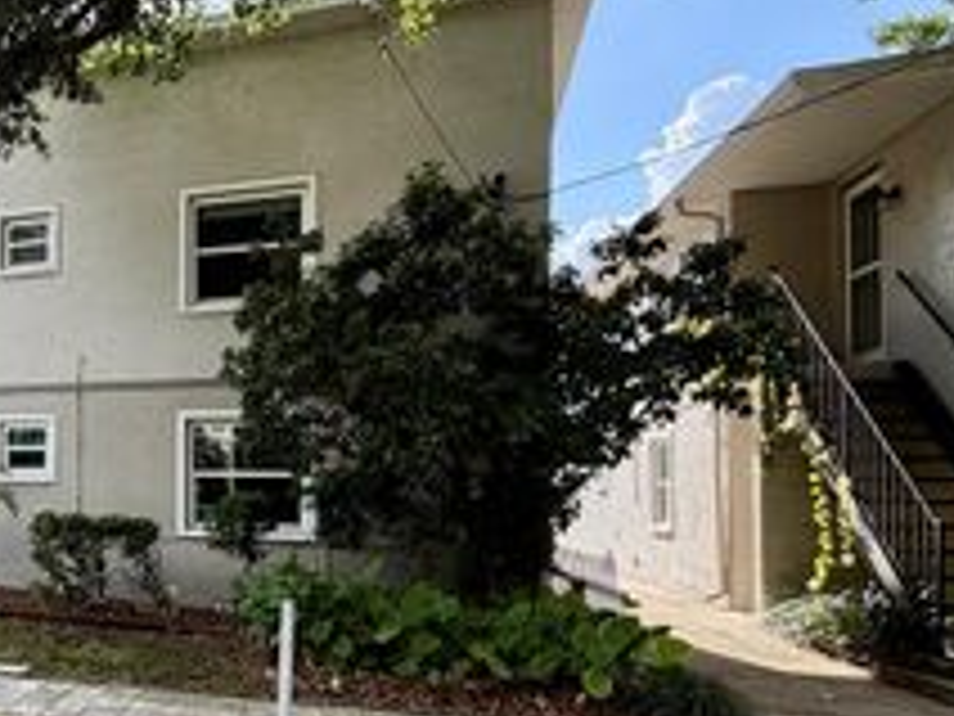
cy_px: 457
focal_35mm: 33
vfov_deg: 42.5
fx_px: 909
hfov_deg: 45.8
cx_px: -18
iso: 40
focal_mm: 2.22
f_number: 2.2
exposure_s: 1/602
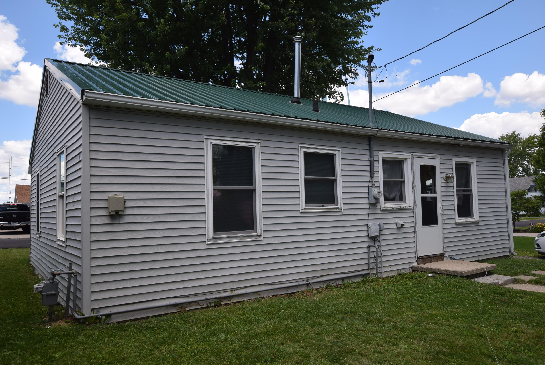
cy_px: 182
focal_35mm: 27
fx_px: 409
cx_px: 272
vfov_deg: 48.0
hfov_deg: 67.3
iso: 200
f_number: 9
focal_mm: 18
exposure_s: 1/320
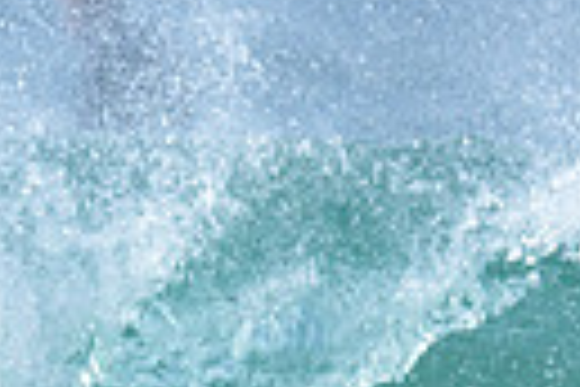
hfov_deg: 0.5
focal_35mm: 4154
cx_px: -290
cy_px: 533
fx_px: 66920
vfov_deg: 0.3
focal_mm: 800
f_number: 6.3
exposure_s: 1/2000
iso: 360
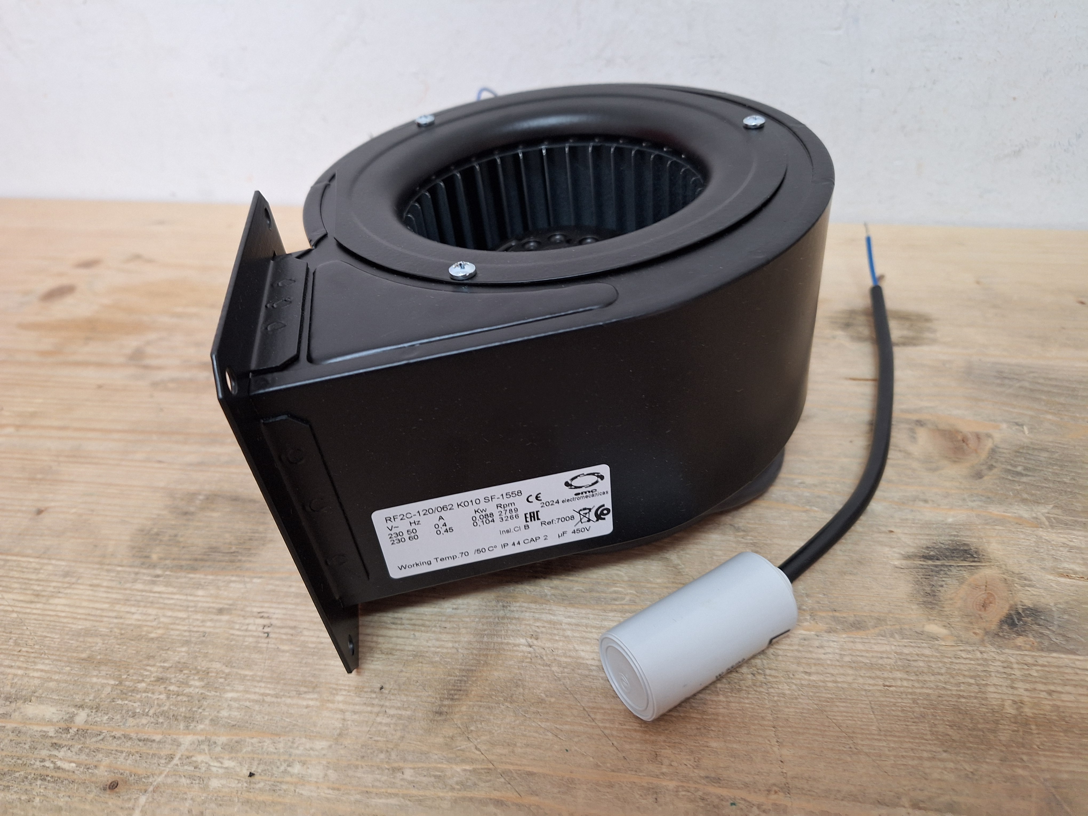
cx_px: 544
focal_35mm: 23
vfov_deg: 58.9
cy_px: 408
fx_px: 723
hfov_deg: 73.9
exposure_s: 1/33
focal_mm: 5.54
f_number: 1.8
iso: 200
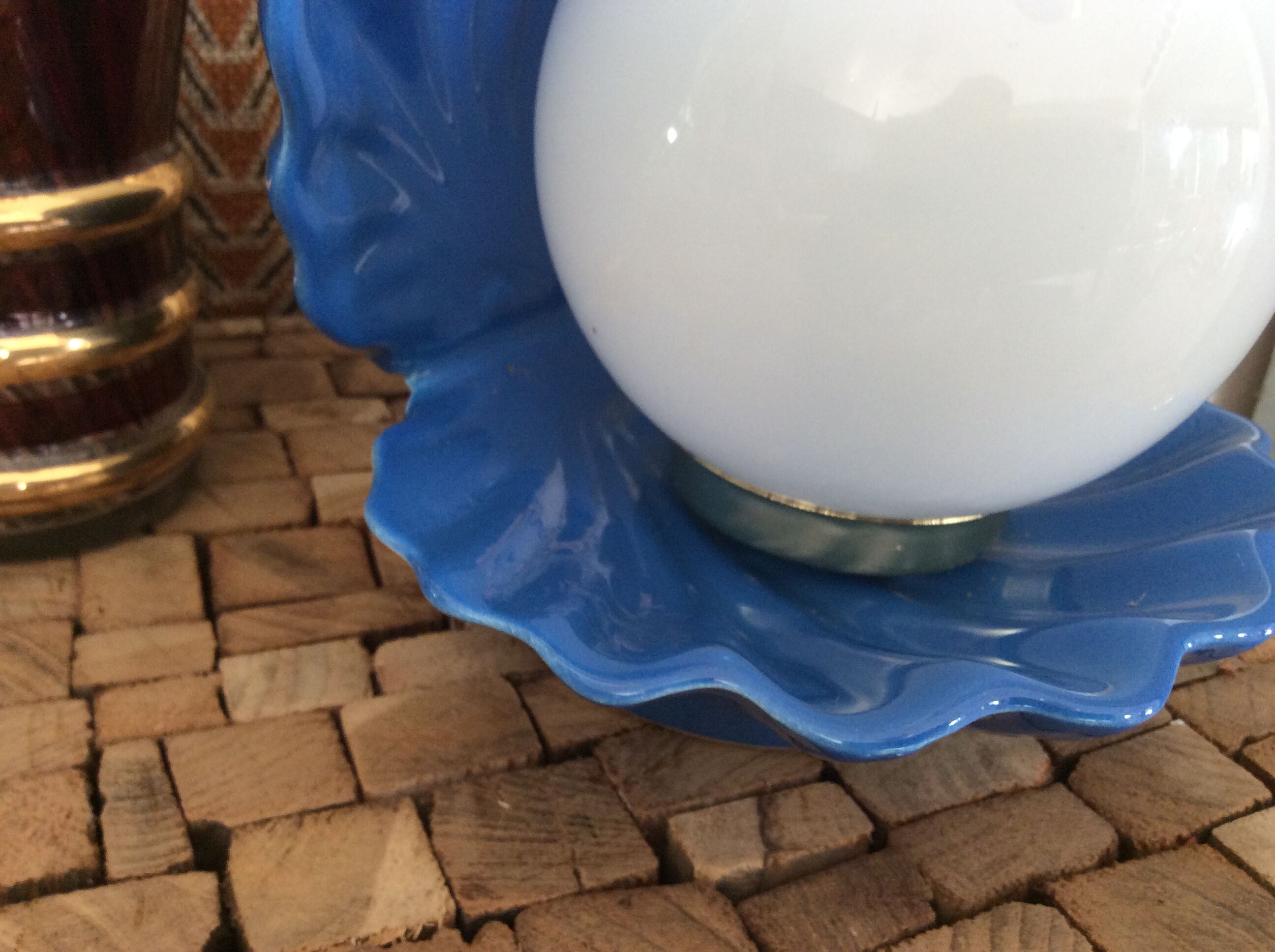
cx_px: 638
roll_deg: -4.2
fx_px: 1177
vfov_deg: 44.1
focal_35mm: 32
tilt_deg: -27.7
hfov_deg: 56.9
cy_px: 476
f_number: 2.4
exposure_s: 1/25
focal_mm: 3.3
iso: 80
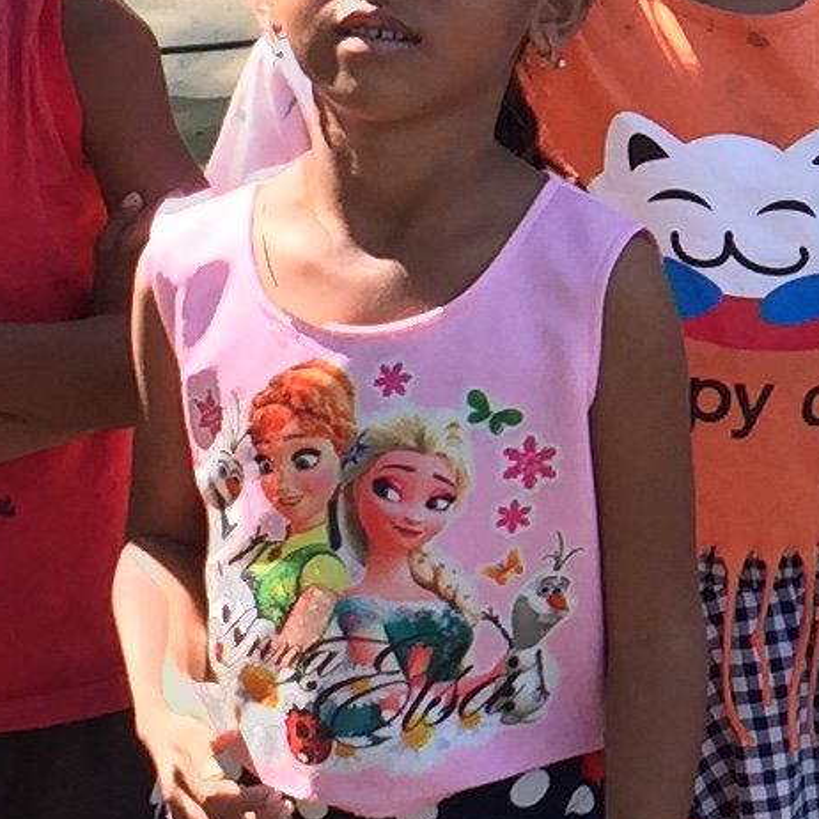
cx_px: 1370
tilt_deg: -11.5
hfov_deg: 9.3
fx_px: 4845
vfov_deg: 9.6
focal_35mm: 181
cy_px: -80
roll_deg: +0.2
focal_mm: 4.15
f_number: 2.2
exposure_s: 1/332
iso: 32
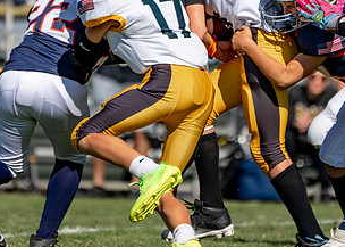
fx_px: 8092
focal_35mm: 826
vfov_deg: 1.7
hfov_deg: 2.4
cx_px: 170
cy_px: 61
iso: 160
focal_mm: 400
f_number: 5.6
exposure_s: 1/2000
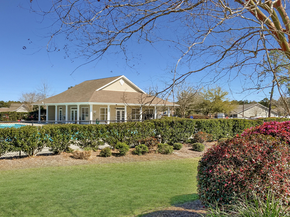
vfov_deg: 41.7
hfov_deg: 53.2
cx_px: 105
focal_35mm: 34
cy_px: 122
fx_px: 285
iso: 32
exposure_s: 1/1543
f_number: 1.8
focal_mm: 4.25
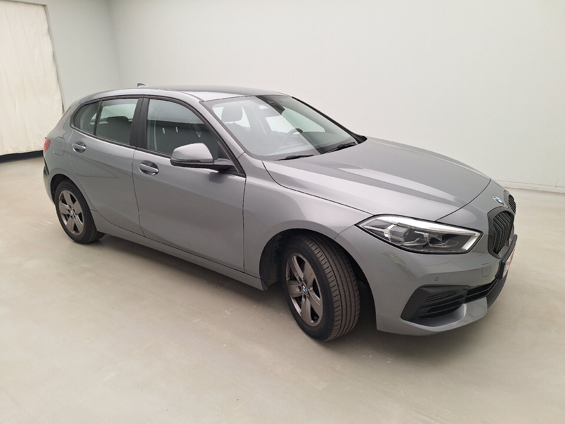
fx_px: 375
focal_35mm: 23
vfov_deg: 58.9
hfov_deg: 73.9
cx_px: 282
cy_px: 212
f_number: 1.8
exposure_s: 1/100
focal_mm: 5.54
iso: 50
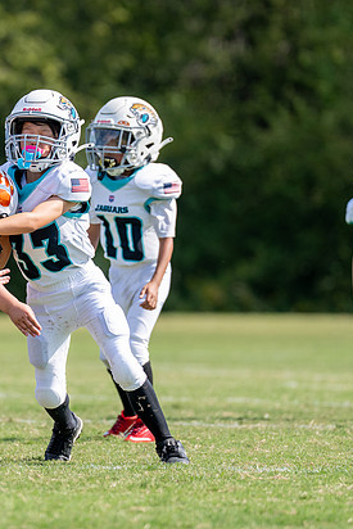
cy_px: 249
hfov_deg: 3.0
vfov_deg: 4.5
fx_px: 6671
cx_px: 49
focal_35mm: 454
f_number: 2.8
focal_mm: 200
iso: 160
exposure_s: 1/2500
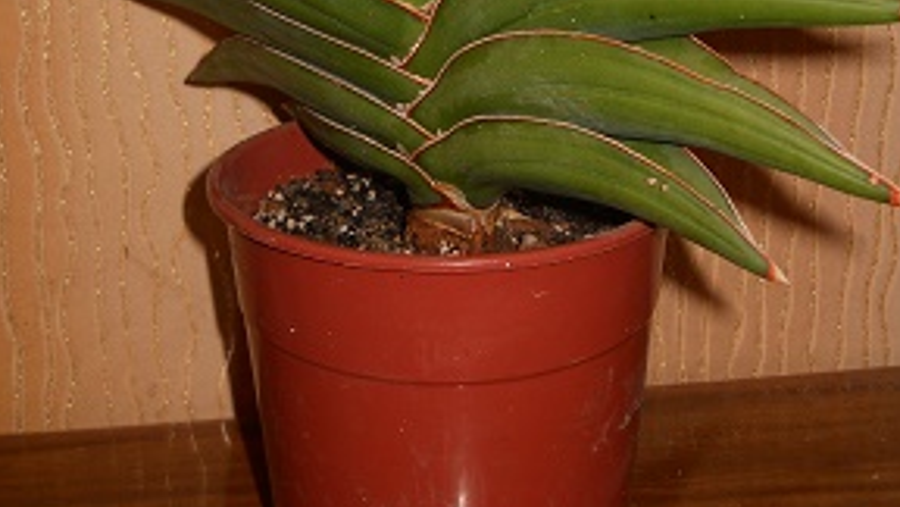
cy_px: 66
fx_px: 1480
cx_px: 438
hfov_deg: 33.8
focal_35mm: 62
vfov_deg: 19.1
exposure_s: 1/30
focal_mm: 6.72
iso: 80
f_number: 5.5
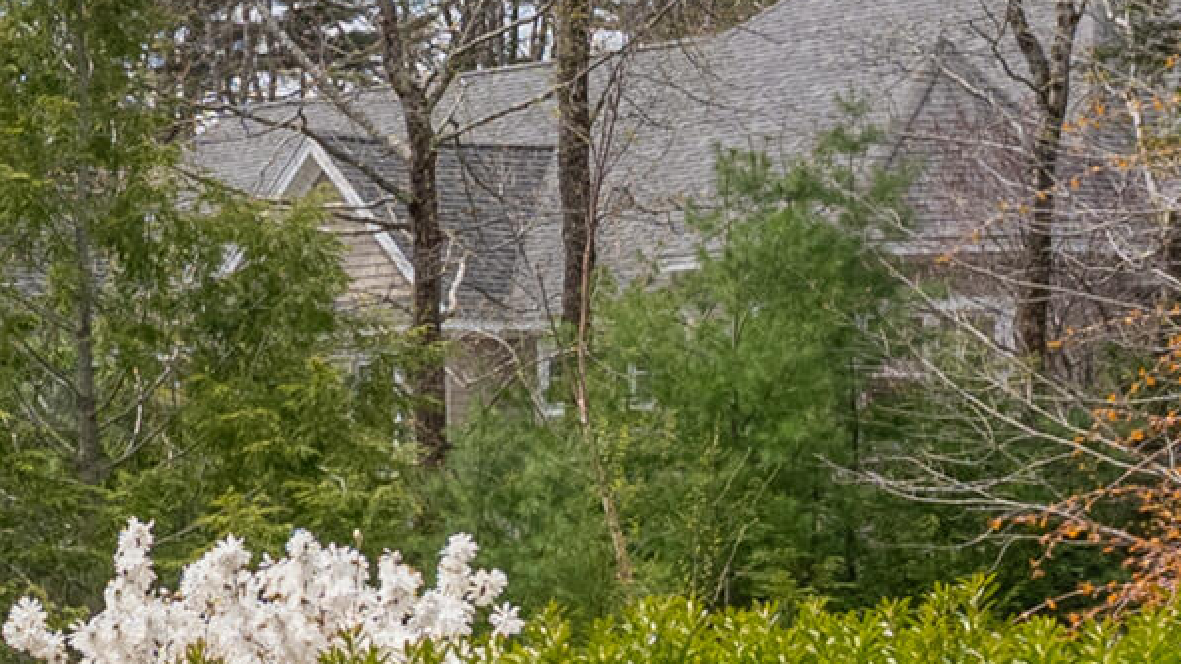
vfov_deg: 7.8
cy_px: 744
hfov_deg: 11.8
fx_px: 4823
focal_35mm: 154
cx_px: -1510
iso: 320
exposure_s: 1/640
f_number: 7.1
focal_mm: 29
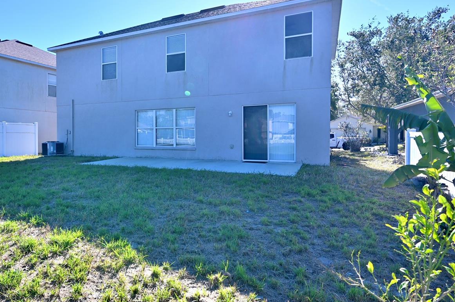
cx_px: 163
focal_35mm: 23
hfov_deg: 75.2
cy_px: 142
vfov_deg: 55.6
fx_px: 286
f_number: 6.3
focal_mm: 16.5
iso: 100
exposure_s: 1/320
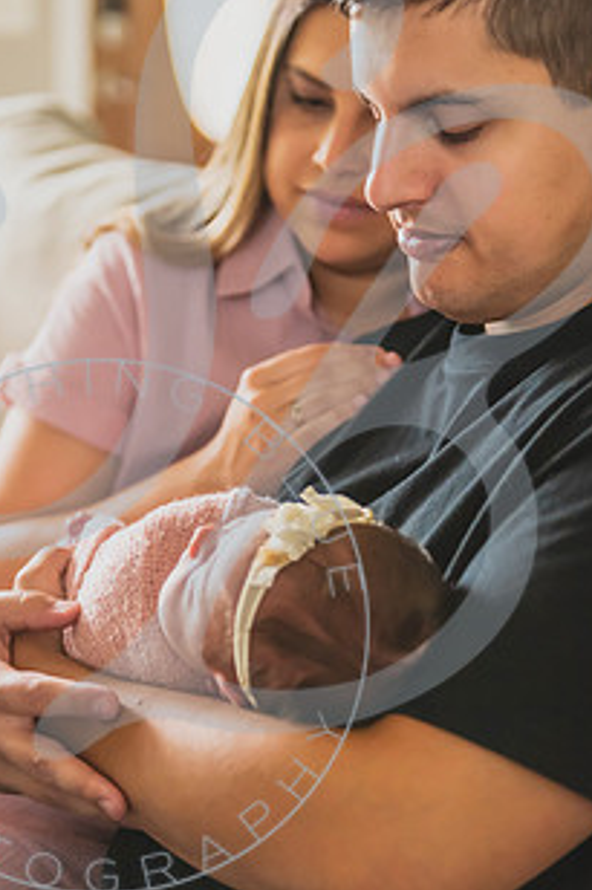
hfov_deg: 17.9
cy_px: 407
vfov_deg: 26.7
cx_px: 231
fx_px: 1877
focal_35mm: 76
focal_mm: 52
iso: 2500
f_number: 2.8
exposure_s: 1/200
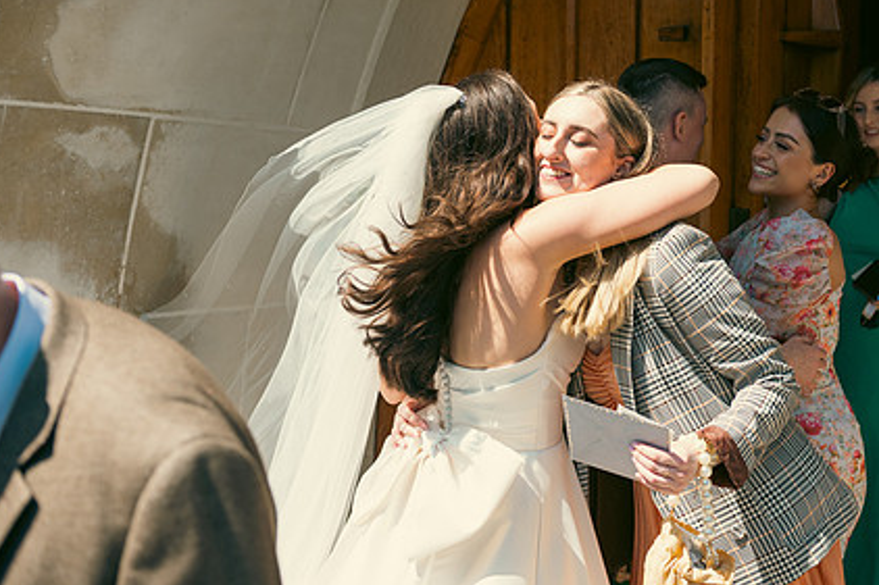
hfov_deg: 35.9
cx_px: 575
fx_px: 1342
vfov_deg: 24.5
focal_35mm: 55
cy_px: 228
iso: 100
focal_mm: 40
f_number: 3.5
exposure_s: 1/800
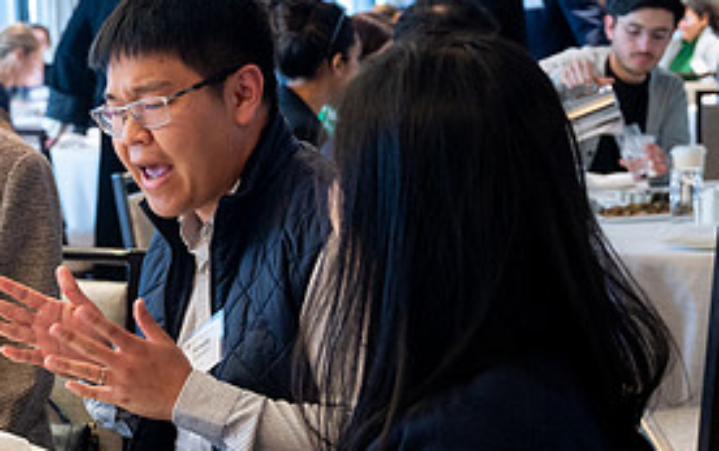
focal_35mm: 92
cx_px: 94
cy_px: 302
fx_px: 1804
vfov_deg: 14.2
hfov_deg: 22.1
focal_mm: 43
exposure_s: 1/30
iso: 1600
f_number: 4
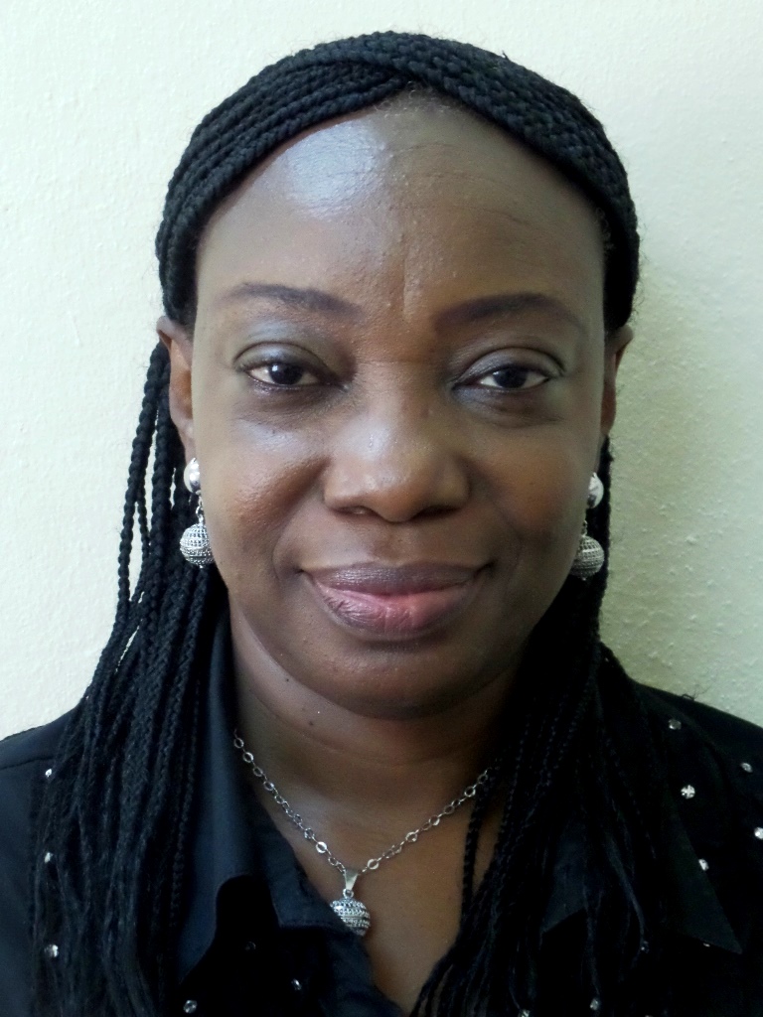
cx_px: 382
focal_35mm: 78
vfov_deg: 25.0
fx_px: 2292
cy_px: 508
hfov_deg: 18.9
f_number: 3.8
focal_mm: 13.9
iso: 800
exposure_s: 1/20
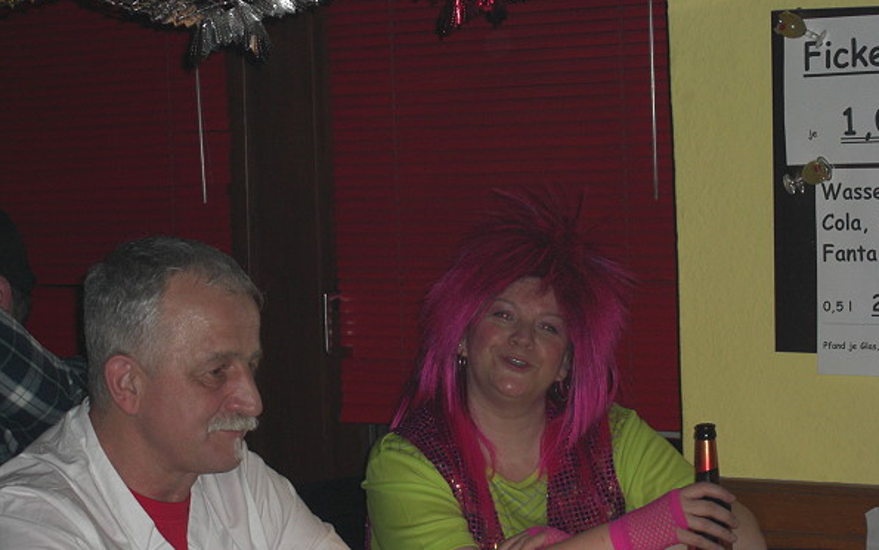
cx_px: 443
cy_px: 305
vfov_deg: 12.8
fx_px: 2444
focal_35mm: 102
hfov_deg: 20.4
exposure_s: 1/60
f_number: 4.8
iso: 200
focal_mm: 19.7
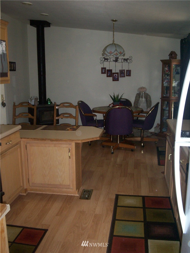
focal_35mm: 36
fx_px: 263
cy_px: 126
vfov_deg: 51.4
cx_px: 95
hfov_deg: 39.7
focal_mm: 5.9
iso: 140
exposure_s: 1/64
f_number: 4.5
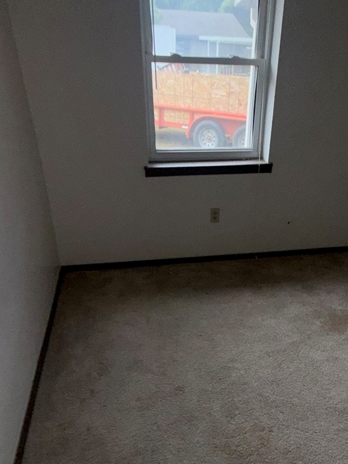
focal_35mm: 29
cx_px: 214
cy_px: 308
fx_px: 389
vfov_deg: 60.3
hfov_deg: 47.8
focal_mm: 2.22
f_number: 2.2
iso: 40
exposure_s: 1/122
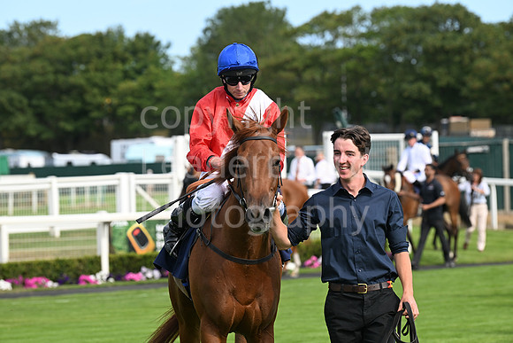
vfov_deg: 8.1
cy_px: 172
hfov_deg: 12.1
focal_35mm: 170
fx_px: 2423
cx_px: 256
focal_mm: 170
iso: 400
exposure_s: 1/1250
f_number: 5.6
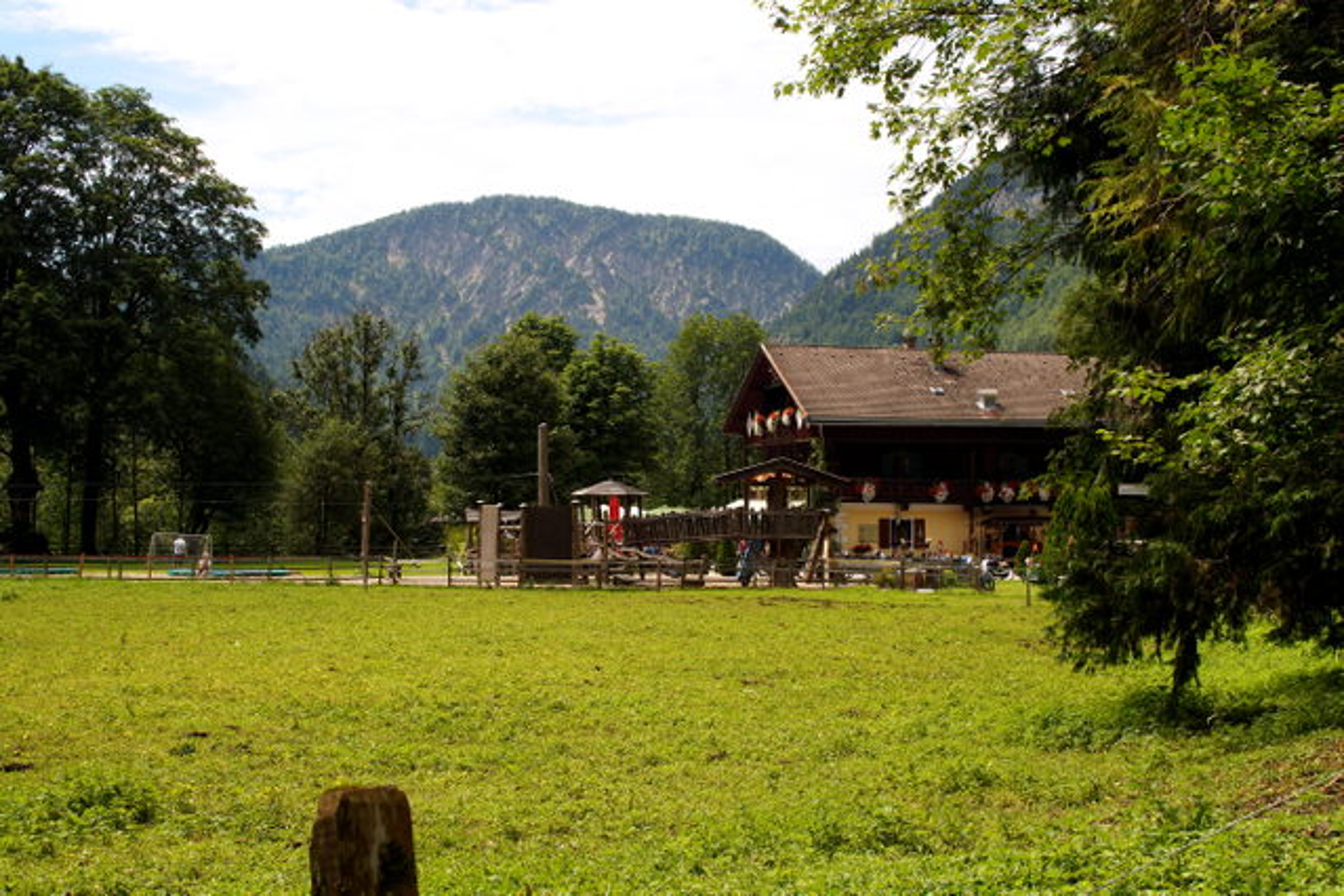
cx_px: 672
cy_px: 448
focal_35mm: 45
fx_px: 1680
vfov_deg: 29.9
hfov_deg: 43.6
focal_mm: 30
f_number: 9
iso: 100
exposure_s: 1/80
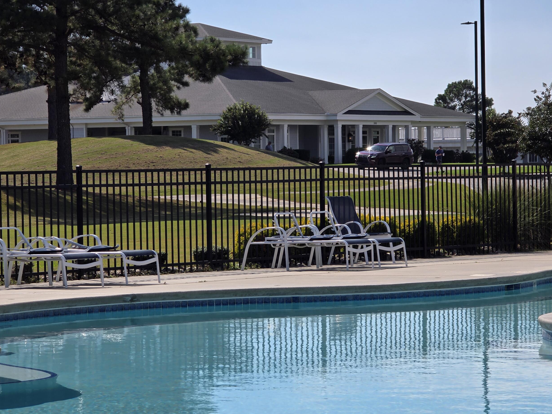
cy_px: 224
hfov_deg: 14.1
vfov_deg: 10.6
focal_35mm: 140
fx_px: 2232
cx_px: 276
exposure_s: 1/2397
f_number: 3.4
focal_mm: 18.6
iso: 64
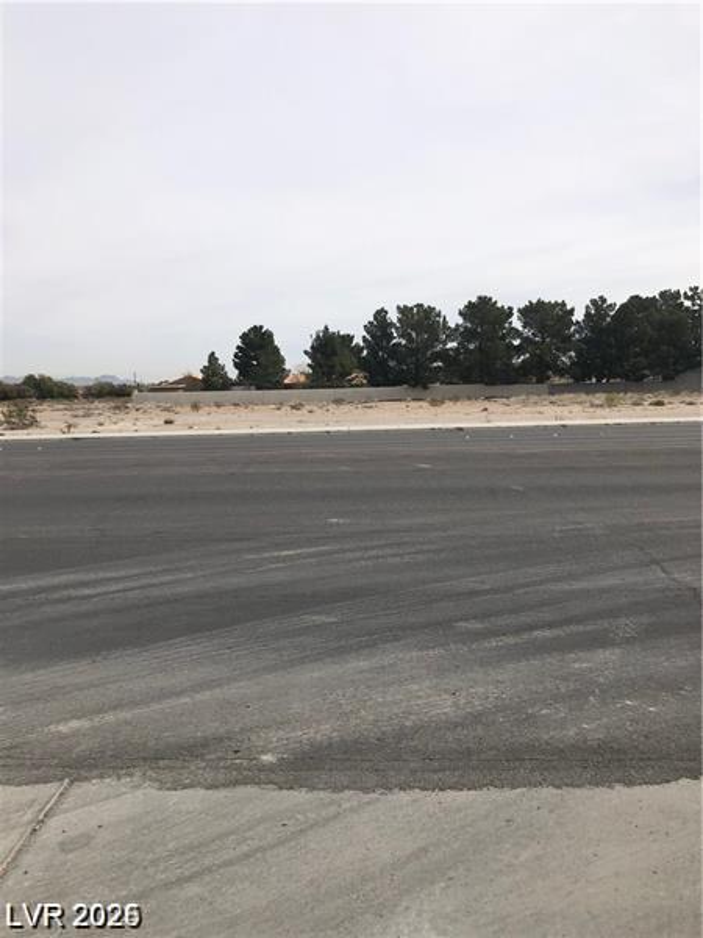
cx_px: 352
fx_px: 758
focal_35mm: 28
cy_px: 469
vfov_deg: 63.4
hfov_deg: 49.7
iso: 25
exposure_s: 1/3436
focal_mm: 4
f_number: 1.8
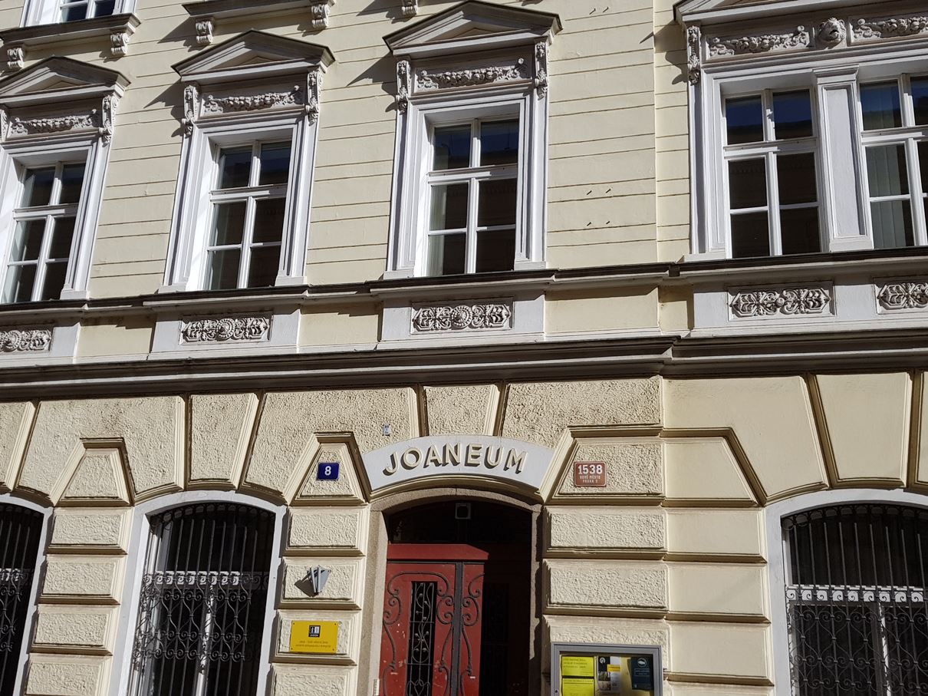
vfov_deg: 53.0
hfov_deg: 67.3
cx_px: 464
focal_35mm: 26
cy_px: 348
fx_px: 697
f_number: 1.7
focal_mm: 4.2
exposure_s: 1/3968
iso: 40
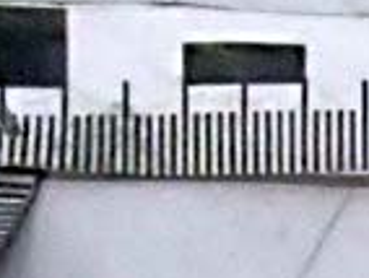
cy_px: 605
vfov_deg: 10.6
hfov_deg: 14.8
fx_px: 1345
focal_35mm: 126
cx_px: 509
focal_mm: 5
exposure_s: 1/320
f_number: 3.9
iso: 6400
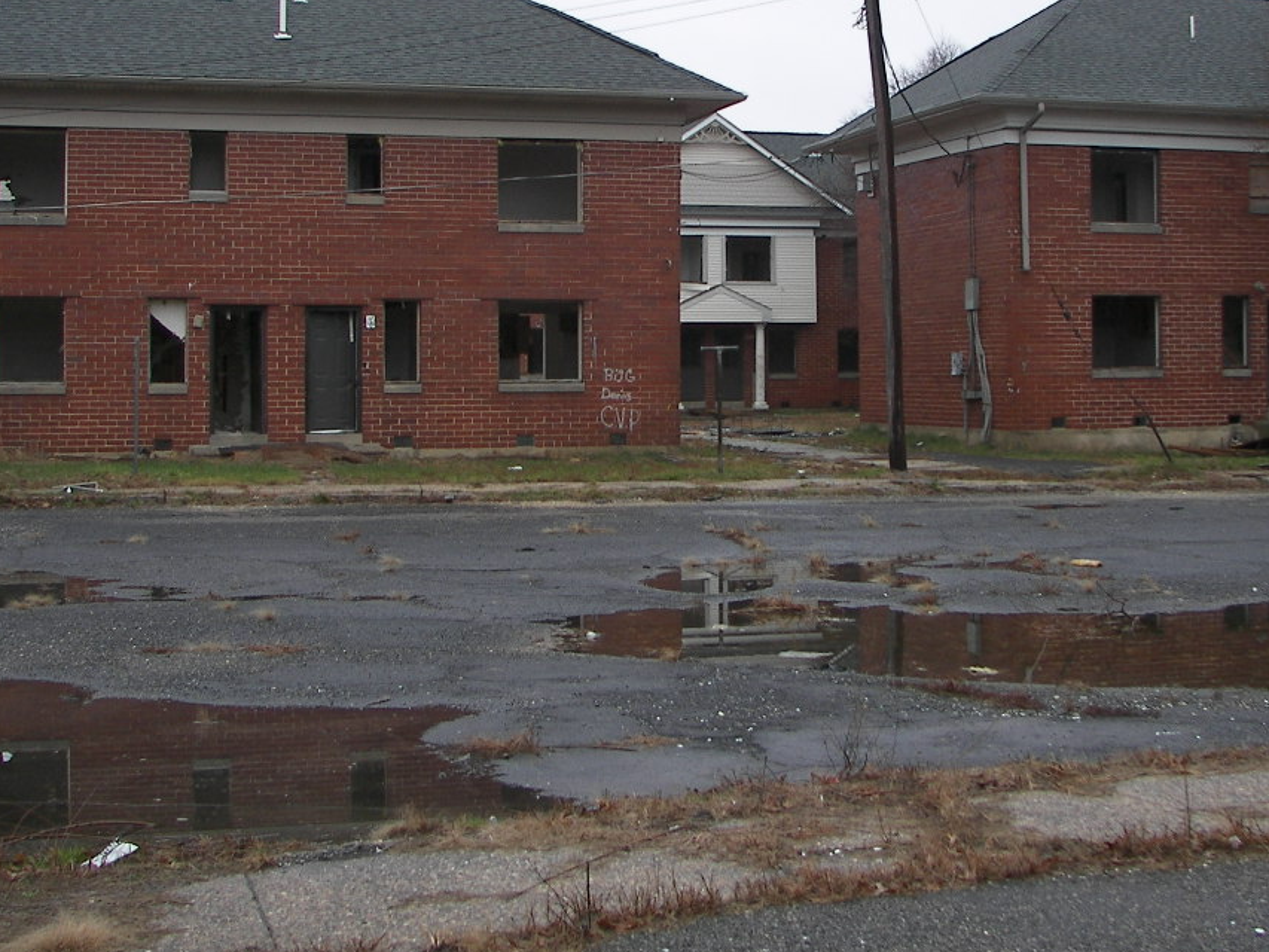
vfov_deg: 26.8
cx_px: 701
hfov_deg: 35.5
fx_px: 1980
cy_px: 283
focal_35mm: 54
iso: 50
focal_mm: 6
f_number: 2.8
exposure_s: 1/60
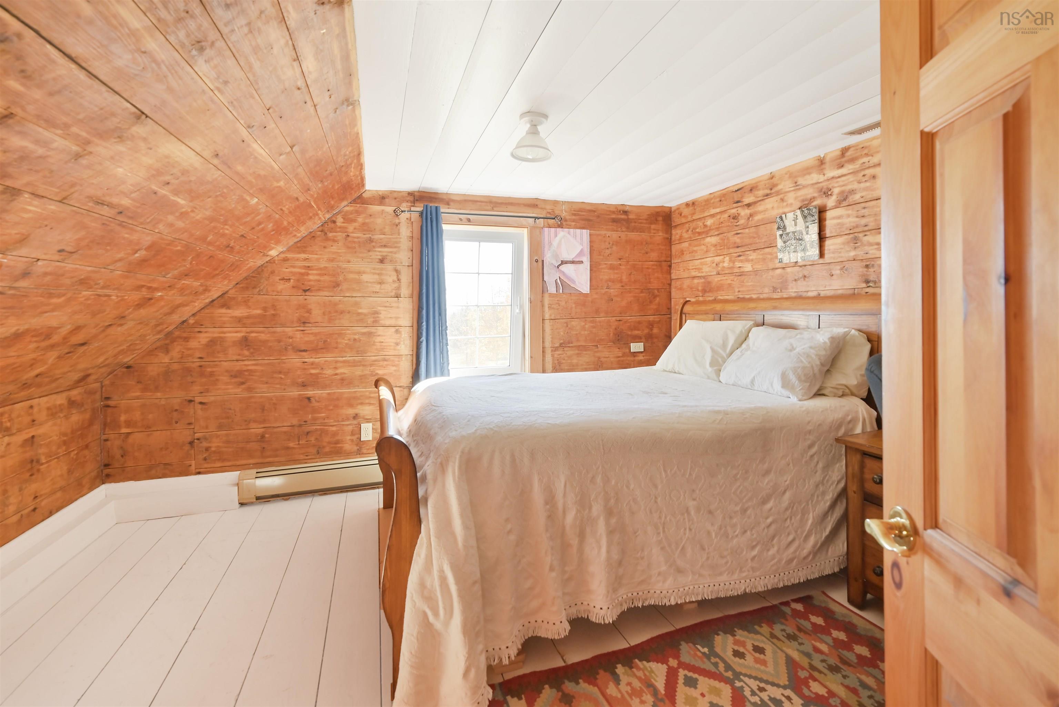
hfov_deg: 96.7
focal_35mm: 16
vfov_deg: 73.8
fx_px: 471
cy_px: 354
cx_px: 530
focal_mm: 16
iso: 3200
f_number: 8
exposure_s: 1/15
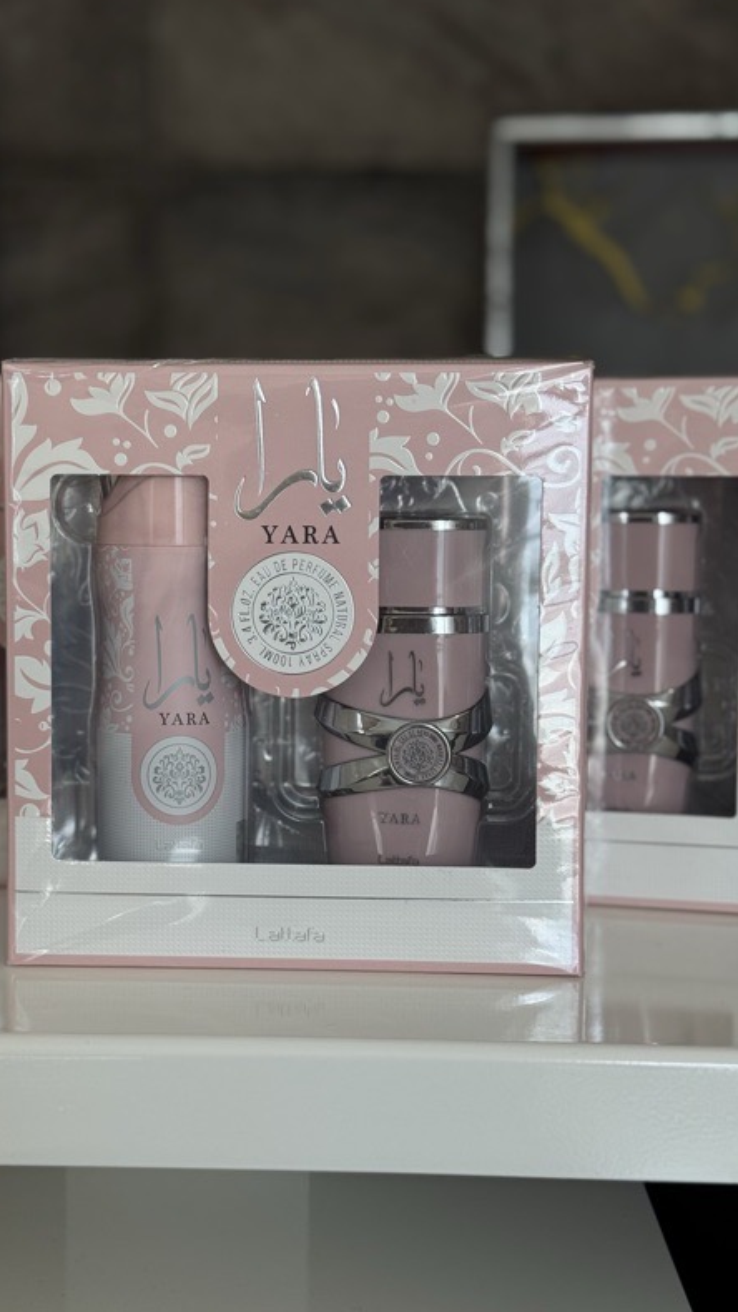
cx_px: 254
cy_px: 650
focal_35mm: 53
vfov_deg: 39.2
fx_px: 1843
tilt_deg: -3.8
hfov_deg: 22.6
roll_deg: +0.1
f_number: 1.78
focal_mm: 6.76
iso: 80
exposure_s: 1/121
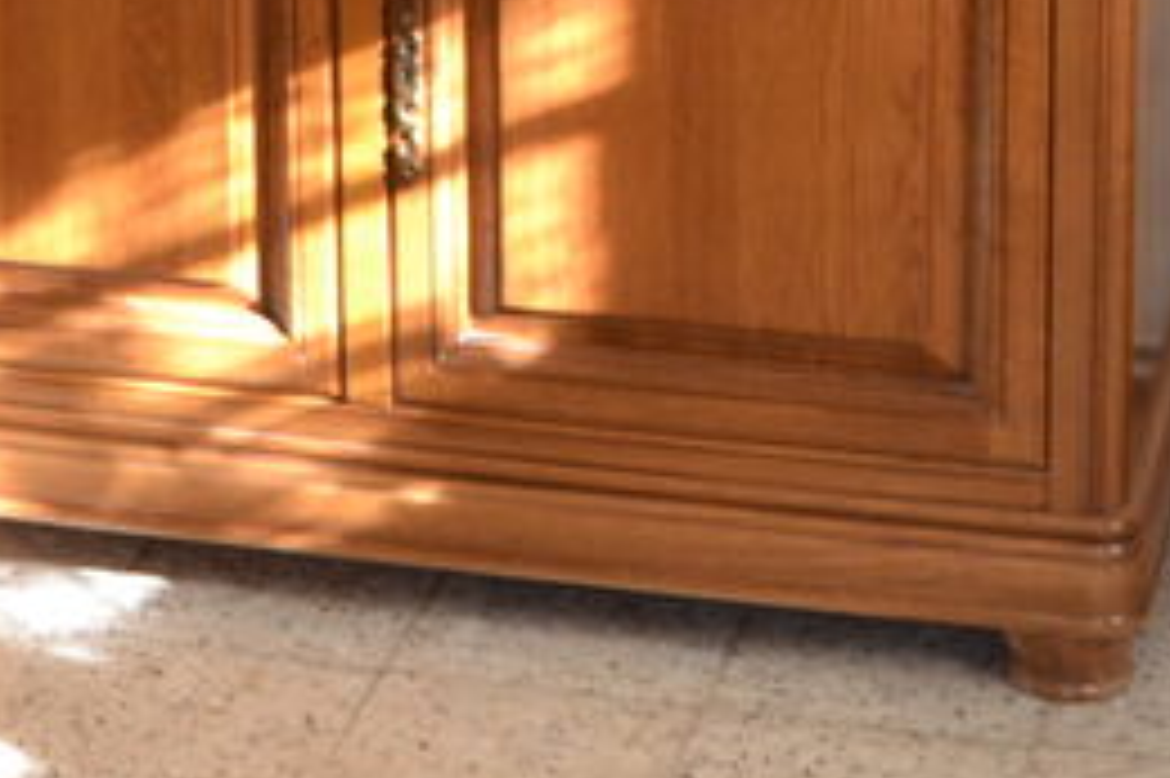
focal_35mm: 127
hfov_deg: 16.1
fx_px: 4125
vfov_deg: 10.1
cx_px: 504
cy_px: -695
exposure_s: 1/60
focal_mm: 22
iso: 900
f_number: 3.5
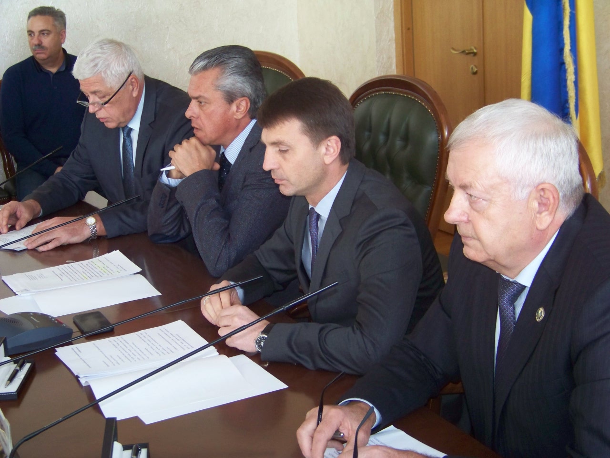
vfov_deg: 23.7
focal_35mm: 62
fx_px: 1093
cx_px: 305
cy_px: 229
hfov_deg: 31.2
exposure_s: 1/30
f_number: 3.2
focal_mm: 10.5
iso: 200
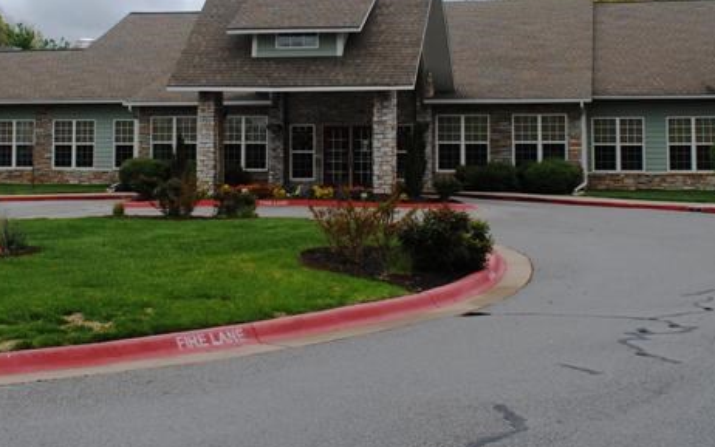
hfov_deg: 33.3
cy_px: 33
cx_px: 280
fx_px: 1189
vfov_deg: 20.8
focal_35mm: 61
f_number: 8
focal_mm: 18
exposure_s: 1/250
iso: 100
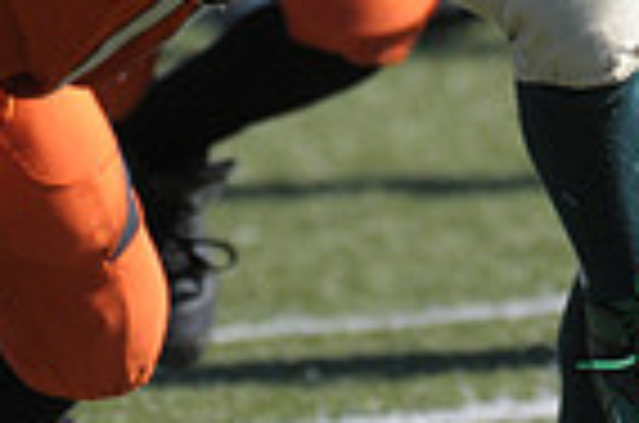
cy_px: -430
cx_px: 351
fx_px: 28195
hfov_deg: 1.3
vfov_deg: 0.9
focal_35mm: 1592
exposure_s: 1/3200
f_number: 4
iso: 640
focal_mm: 260
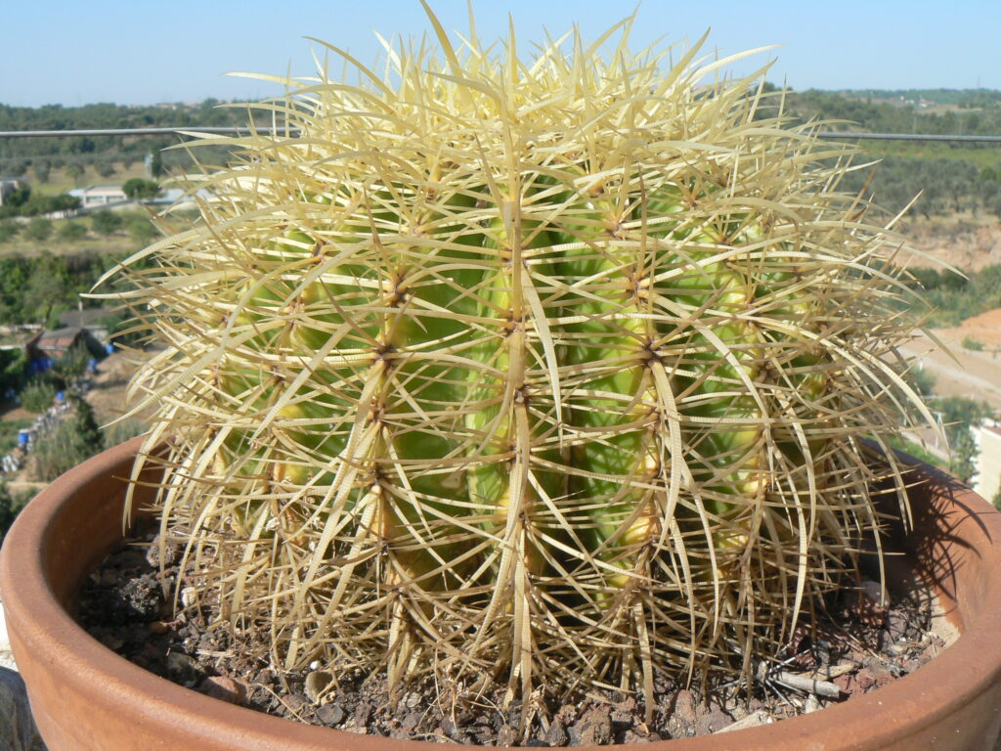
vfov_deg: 39.7
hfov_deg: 51.4
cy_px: 376
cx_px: 500
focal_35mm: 36
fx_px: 1041
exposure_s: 1/320
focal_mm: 6
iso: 80
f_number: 5.6
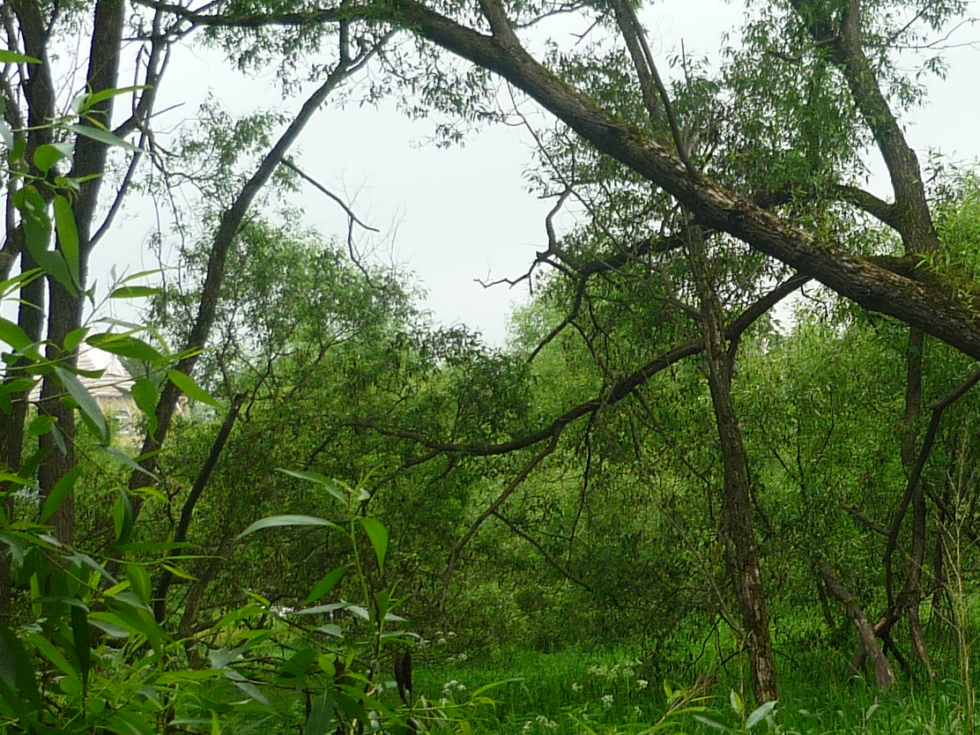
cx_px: 756
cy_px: 393
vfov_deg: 19.4
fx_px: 2152
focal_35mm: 76
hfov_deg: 25.3
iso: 100
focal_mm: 5.5
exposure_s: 1/250
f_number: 2.8
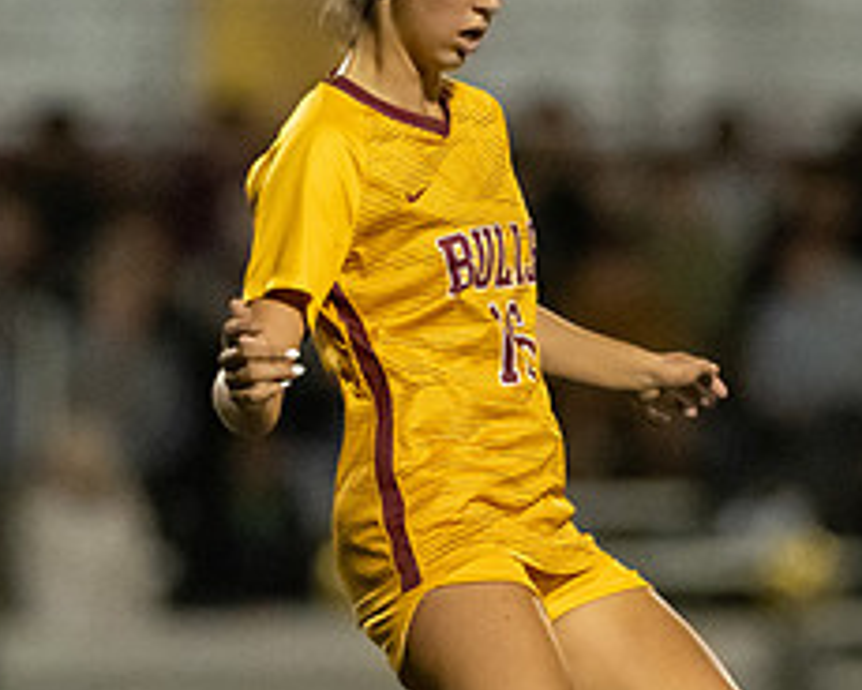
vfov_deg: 1.6
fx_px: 25282
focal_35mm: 991
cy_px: 420
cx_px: 334
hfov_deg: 2.0
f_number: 2.8
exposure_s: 1/1000
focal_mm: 300
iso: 16000
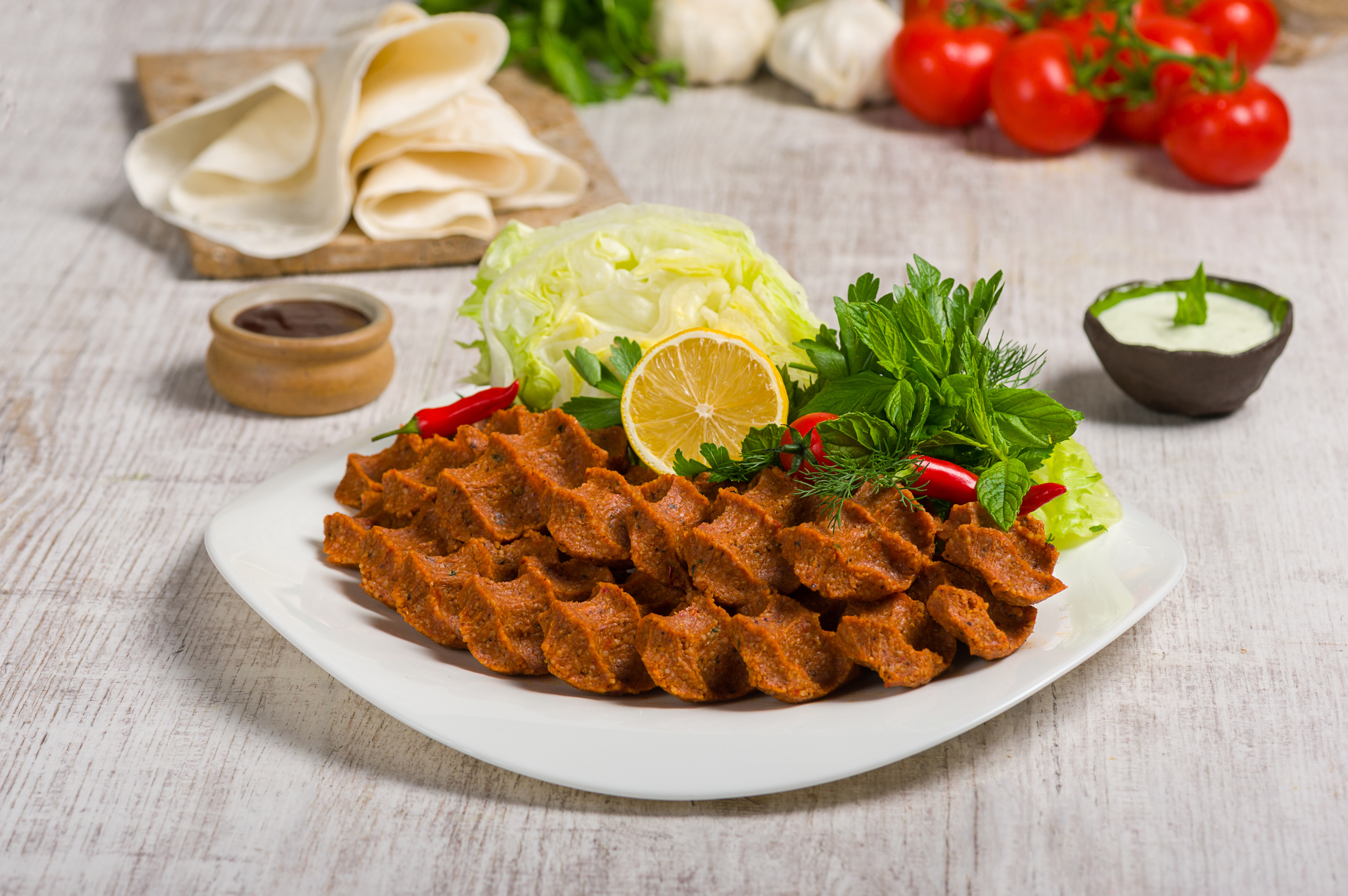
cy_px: 448
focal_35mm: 105
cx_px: 674
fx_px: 3929
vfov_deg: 13.0
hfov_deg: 19.5
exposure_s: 1/200
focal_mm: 105
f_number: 9
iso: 200
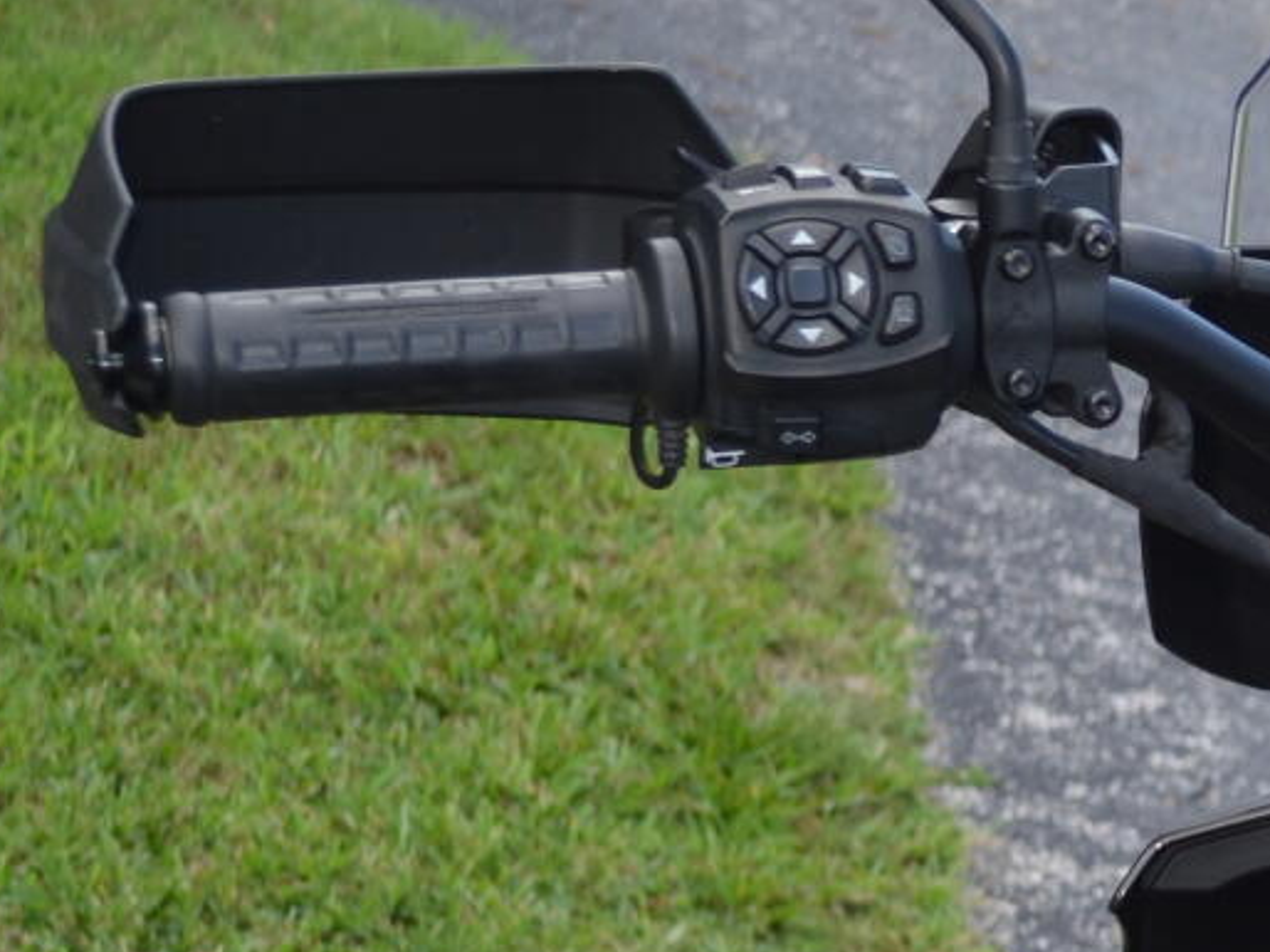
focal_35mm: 146
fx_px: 5354
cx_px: 1922
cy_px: 931
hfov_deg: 12.8
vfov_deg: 10.1
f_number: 4.2
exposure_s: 1/200
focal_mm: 26
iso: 100
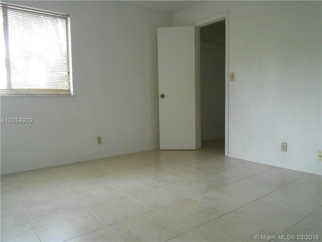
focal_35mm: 26
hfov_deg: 67.3
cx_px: 161
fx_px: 242
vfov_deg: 53.1
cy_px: 121
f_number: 3.5
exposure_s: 1/30
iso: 400
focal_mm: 4.6
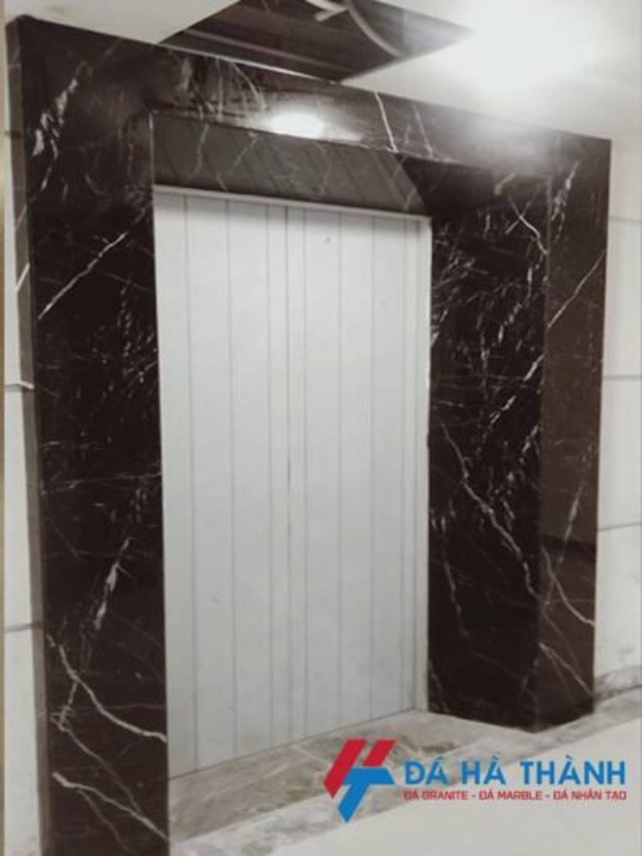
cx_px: 321
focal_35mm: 29
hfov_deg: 48.2
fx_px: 717
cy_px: 428
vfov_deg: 61.6
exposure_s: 1/10
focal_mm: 4.15
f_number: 2.2
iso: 100
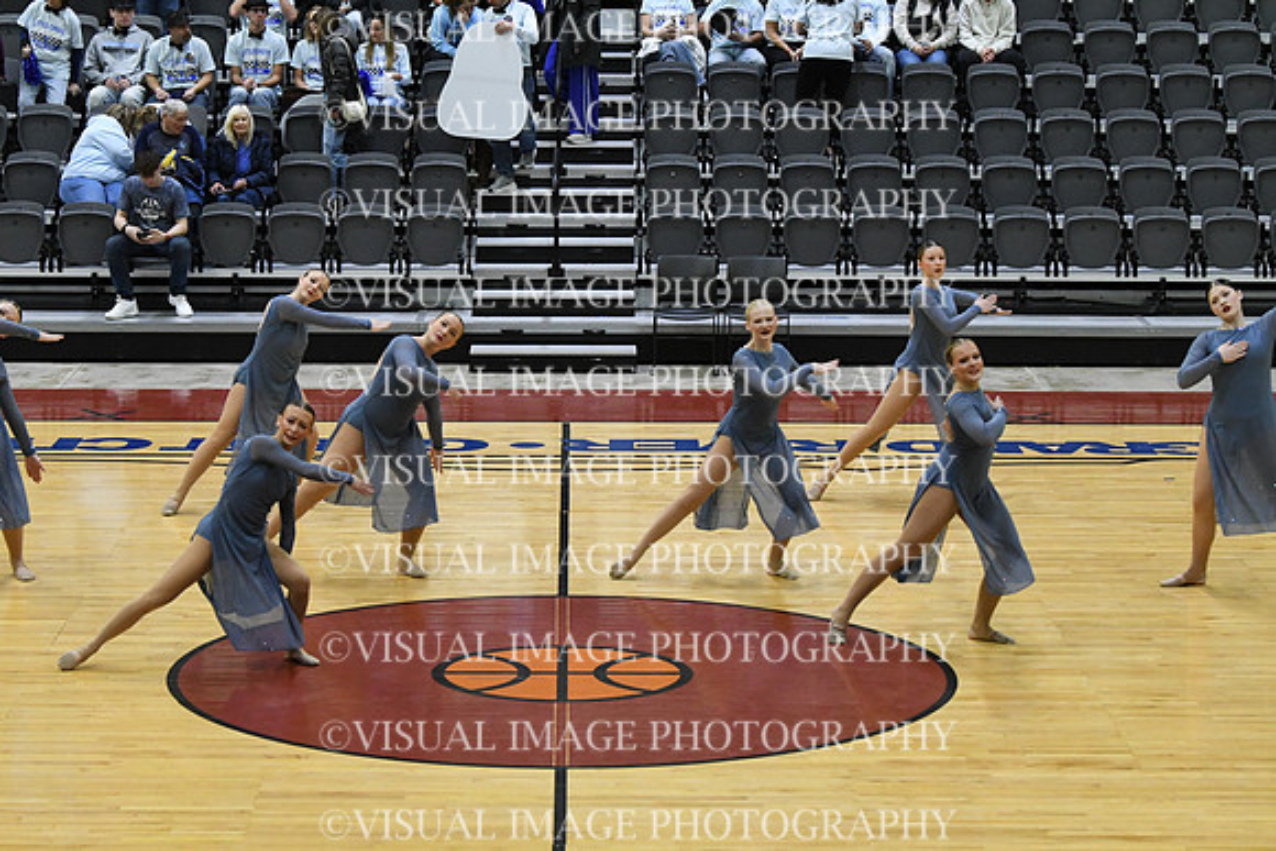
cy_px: 426
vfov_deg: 13.0
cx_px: 638
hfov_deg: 19.5
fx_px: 3722
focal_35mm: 105
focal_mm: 70
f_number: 4
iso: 5000
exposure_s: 1/500
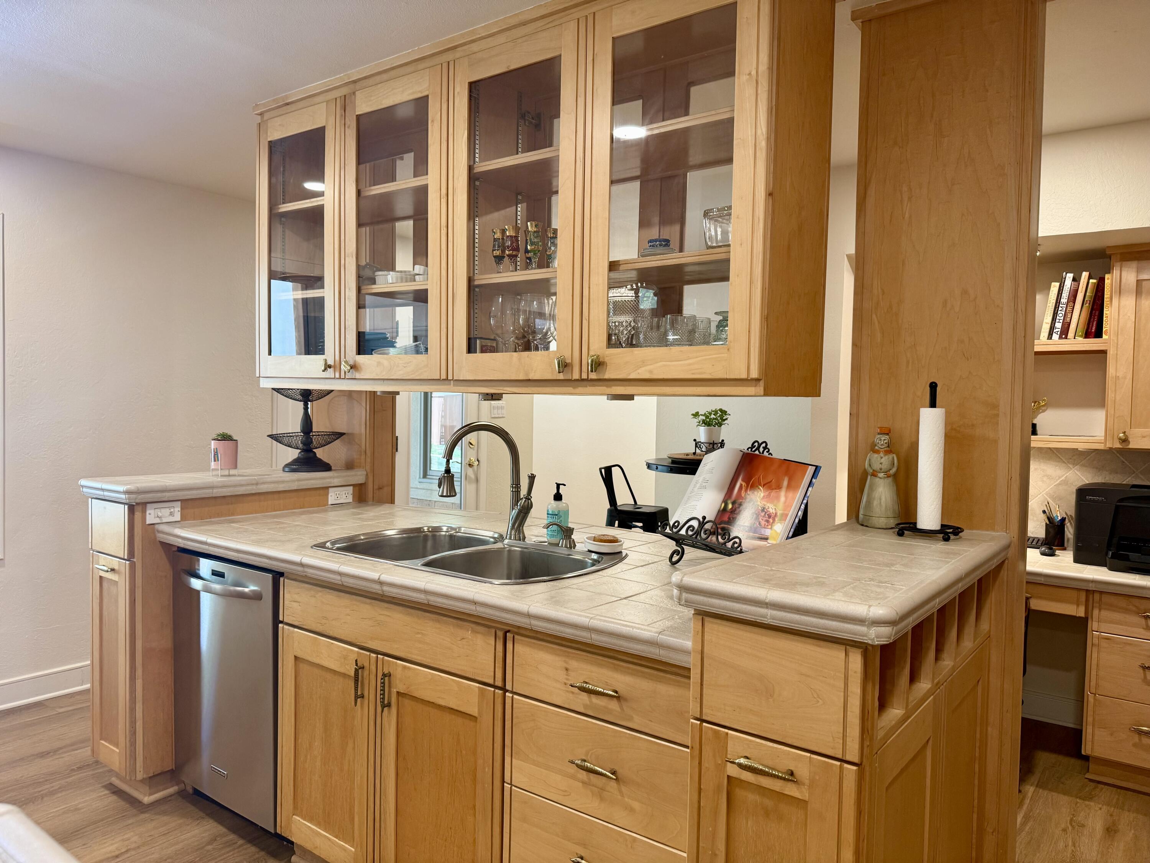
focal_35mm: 24
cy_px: 432
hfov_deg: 71.6
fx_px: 797
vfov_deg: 56.8
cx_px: 575
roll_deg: -0.9
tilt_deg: -1.6
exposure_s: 1/60
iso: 160
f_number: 1.78
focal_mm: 6.76
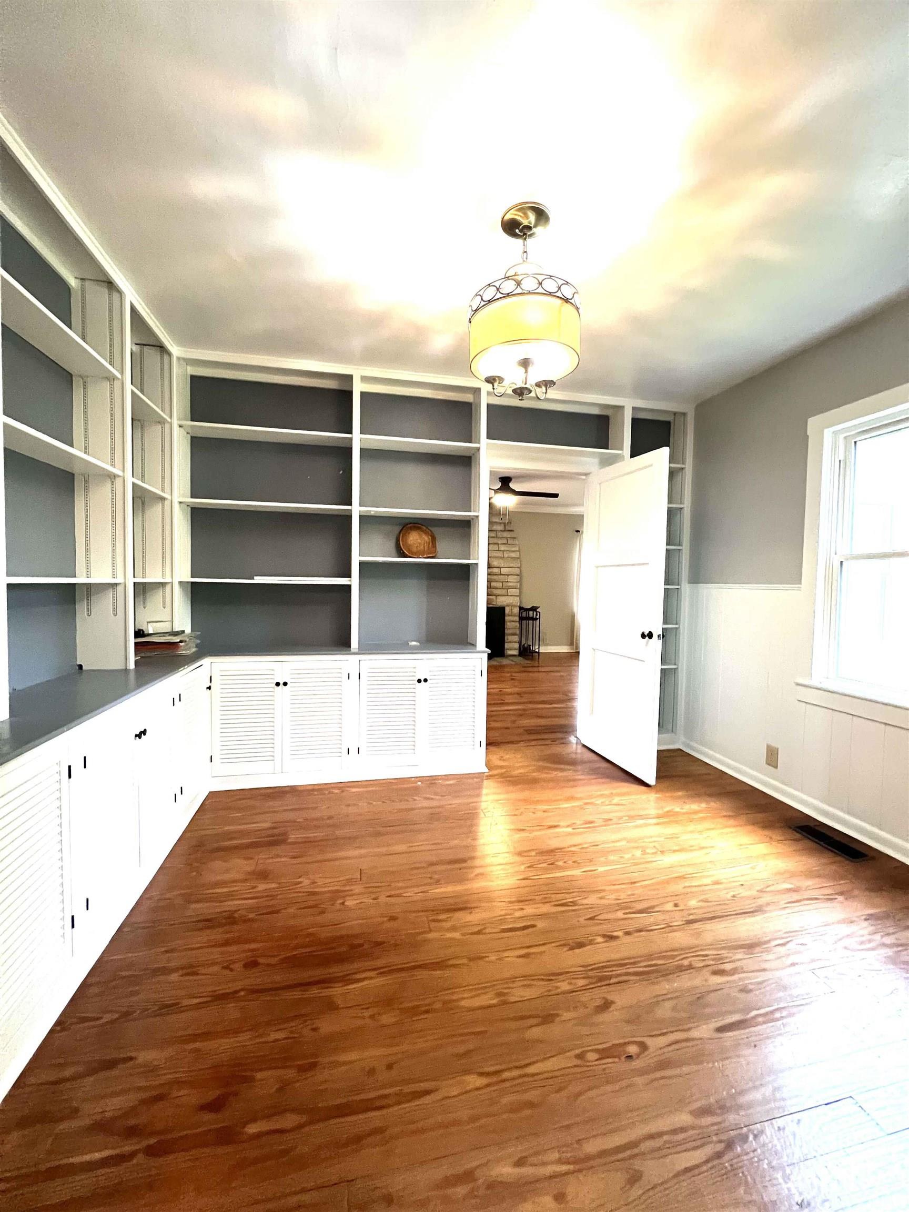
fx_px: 455
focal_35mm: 13
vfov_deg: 106.2
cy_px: 606
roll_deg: -0.1
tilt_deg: -2.5
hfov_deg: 89.9
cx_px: 454
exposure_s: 1/60
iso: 500
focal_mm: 1.57
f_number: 1.8
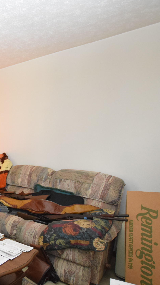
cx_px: -65
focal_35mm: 28
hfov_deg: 29.7
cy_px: 160
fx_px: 211
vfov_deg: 67.7
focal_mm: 10
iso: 3200
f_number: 3.5
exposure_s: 1/60
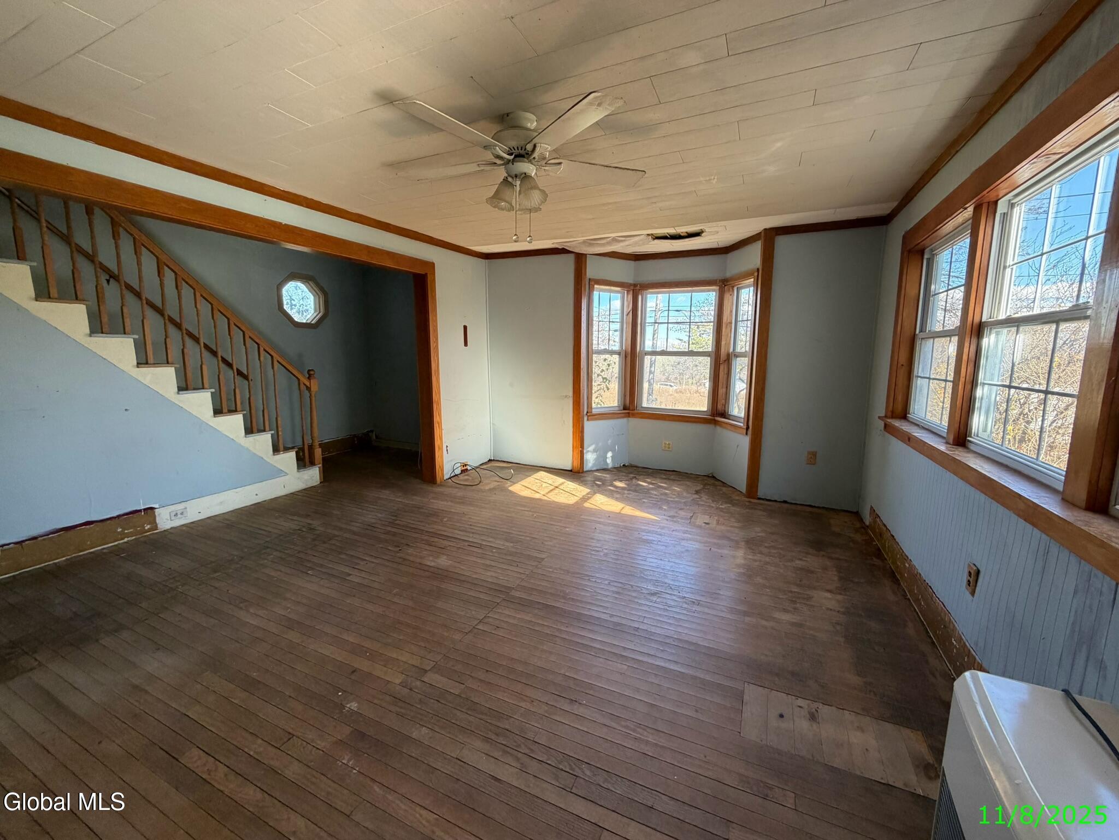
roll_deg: -0.7
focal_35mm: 14
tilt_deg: -7.6
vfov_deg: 85.7
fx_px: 453
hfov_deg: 102.1
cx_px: 560
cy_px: 420
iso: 200
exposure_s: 1/121
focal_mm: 2.22
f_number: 2.2
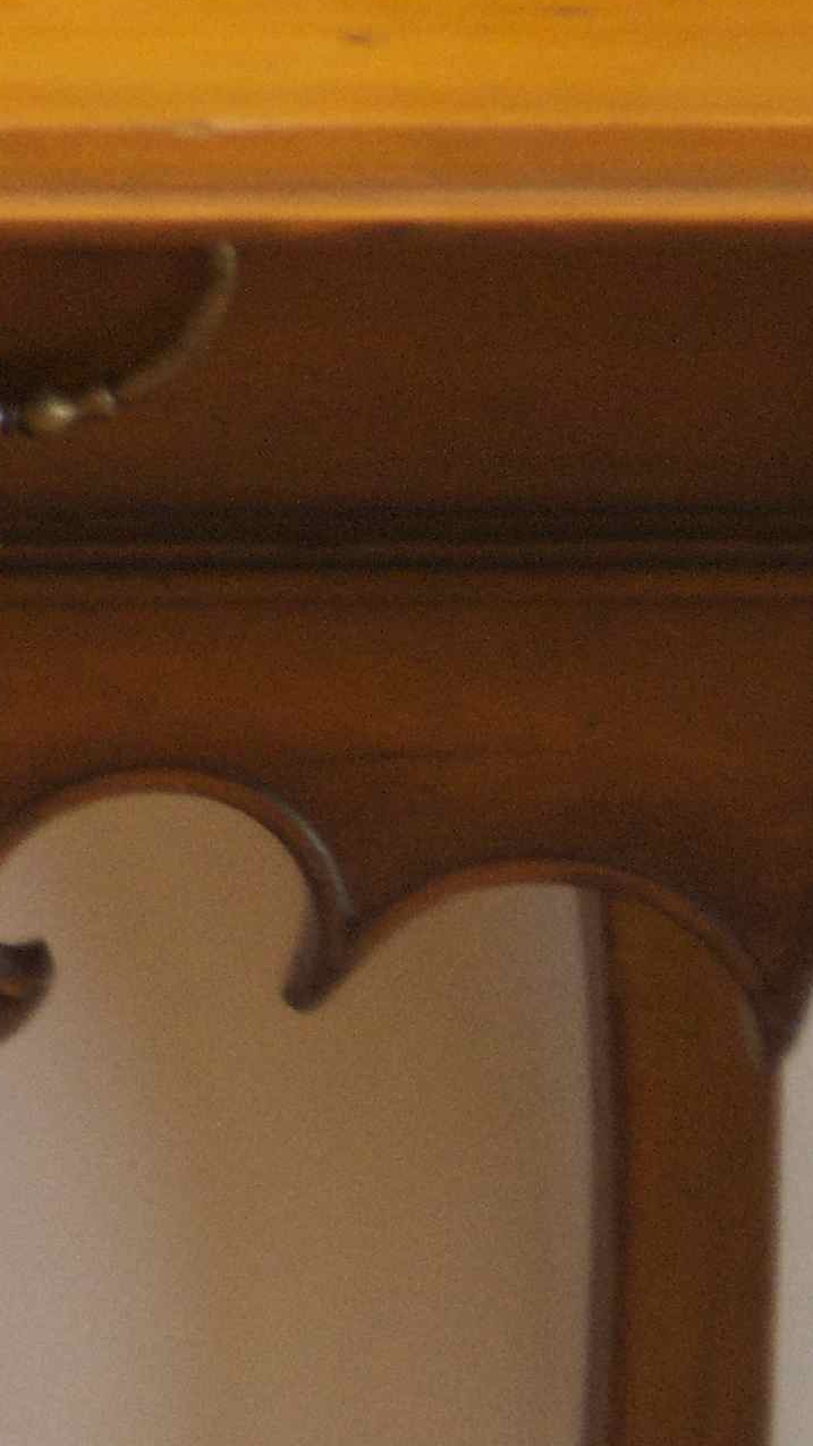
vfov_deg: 6.9
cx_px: -1225
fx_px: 11928
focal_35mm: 311
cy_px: -648
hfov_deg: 3.8
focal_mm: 42
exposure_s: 1/60
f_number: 5.3
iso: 800
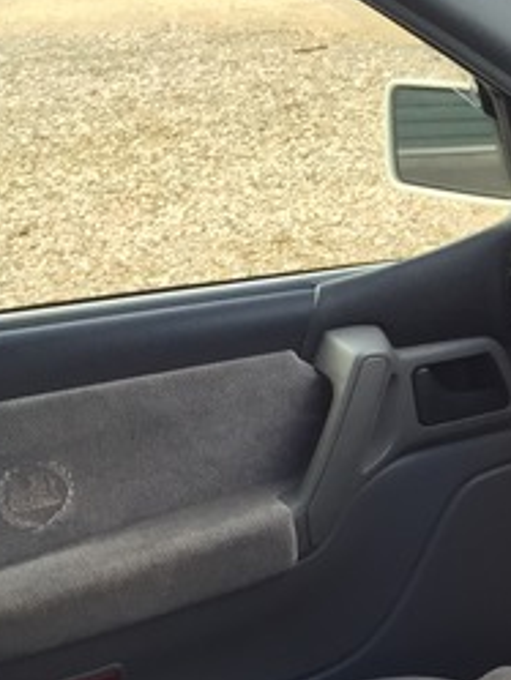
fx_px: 1829
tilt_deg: -28.4
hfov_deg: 14.3
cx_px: 877
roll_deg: +2.5
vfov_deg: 20.2
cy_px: 735
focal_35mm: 93
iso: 50
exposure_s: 1/100
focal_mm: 4.15
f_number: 2.2
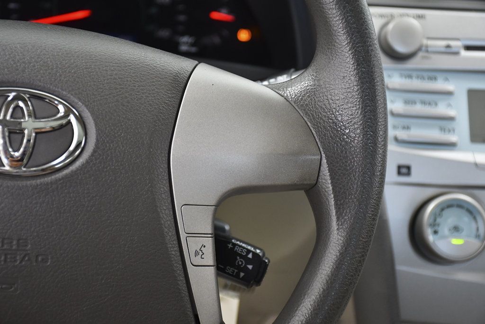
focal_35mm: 78
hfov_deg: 26.0
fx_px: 1051
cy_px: 162
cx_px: 242
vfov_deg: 17.5
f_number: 4.8
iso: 1250
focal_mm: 52
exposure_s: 1/160
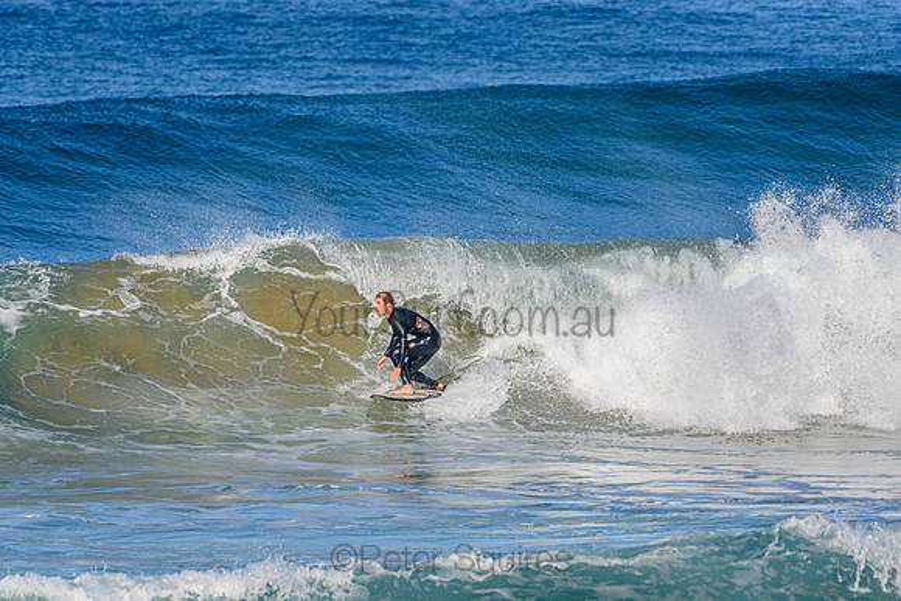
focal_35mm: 750
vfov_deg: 1.8
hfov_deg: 2.7
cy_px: 300
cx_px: 450
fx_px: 18774
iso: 280
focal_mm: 500
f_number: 5.6
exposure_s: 1/2000
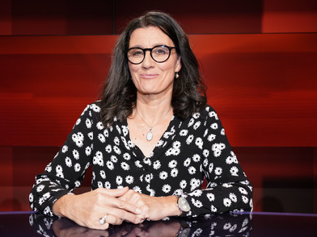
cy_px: 120
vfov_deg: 34.3
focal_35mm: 42
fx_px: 385
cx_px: 152
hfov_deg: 44.8
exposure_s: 1/125
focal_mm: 38
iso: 1600
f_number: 5
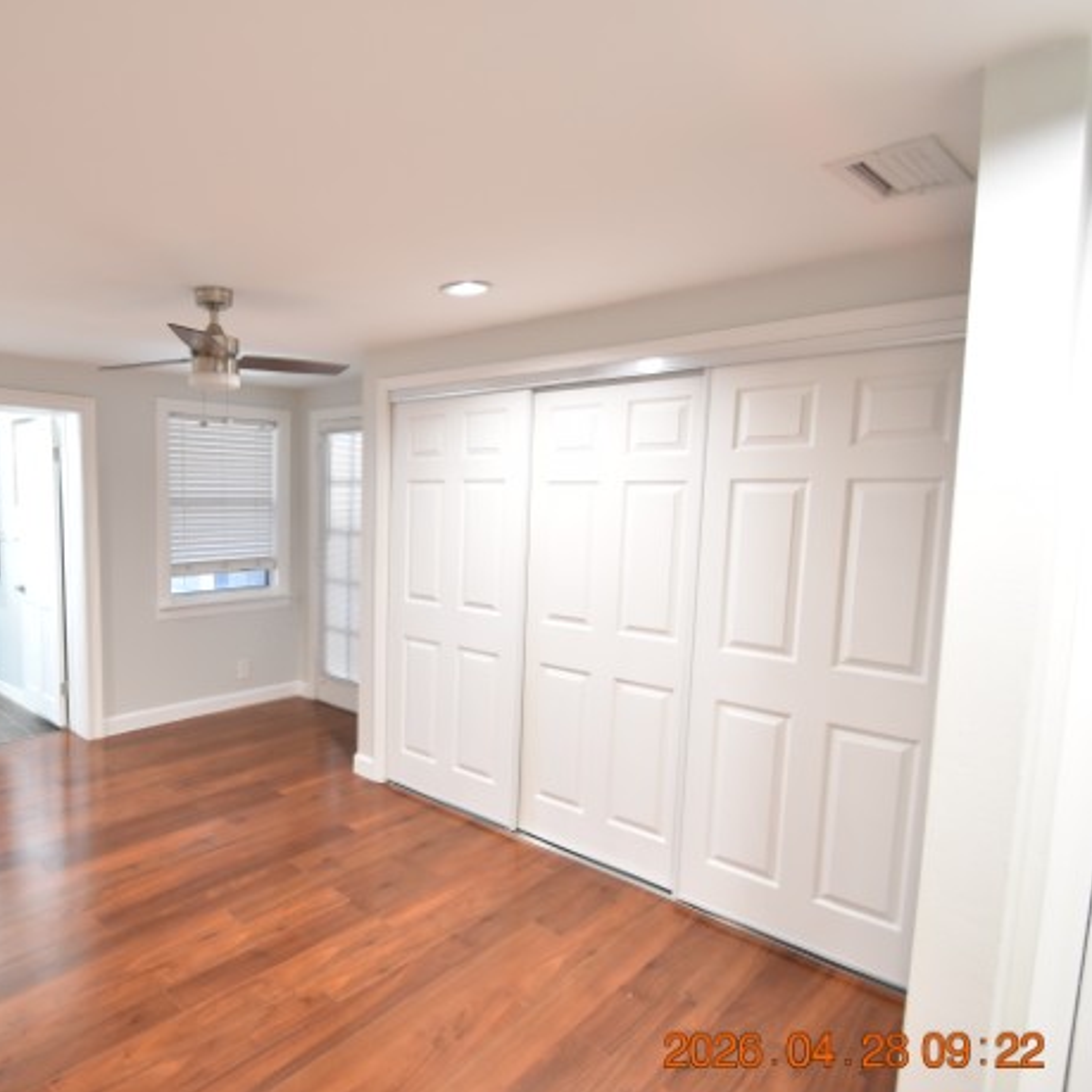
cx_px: 350
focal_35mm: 20
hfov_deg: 72.2
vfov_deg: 74.8
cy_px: 566
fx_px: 714
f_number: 3.5
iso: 800
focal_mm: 10
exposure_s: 1/20
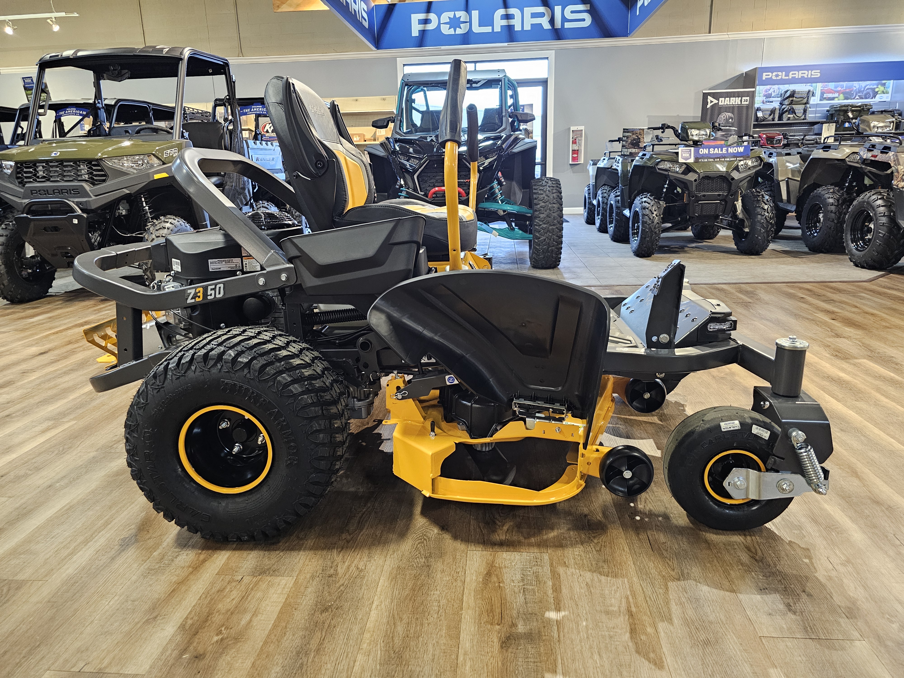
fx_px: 601
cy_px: 339
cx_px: 452
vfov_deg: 58.9
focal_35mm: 23
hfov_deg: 73.9
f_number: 1.7
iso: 800
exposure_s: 1/60
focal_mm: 6.3
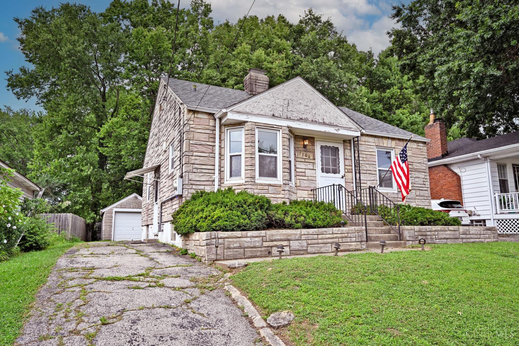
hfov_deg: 74.9
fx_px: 339
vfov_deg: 54.1
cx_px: 260
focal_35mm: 24
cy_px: 173
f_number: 6.3
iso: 100
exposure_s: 1/320
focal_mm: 23.5
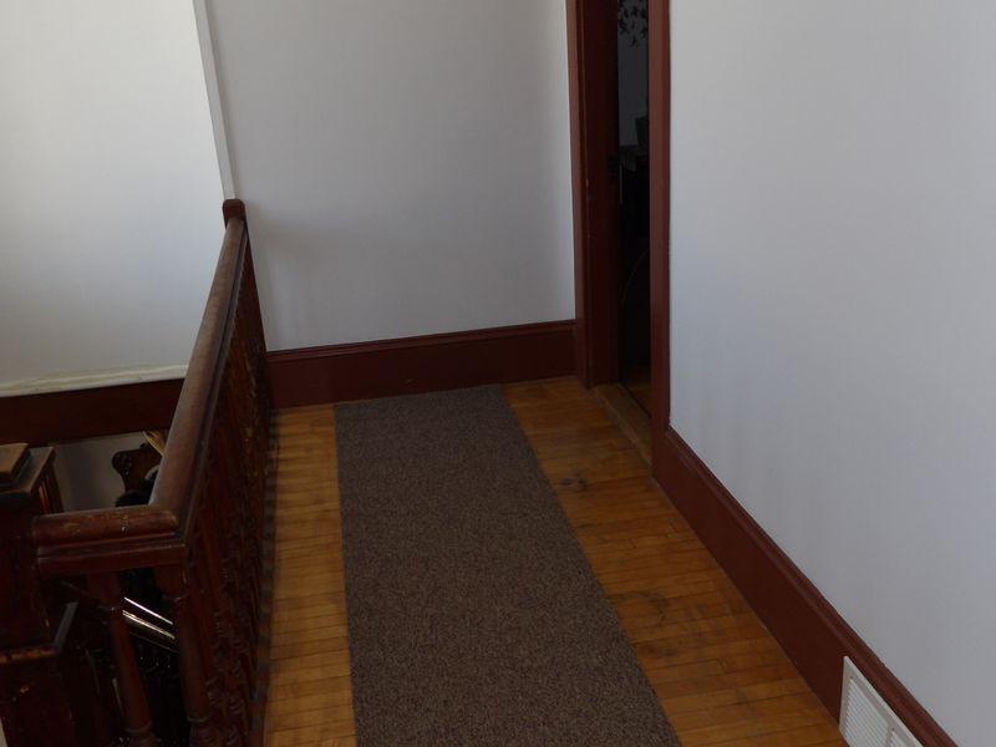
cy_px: 374
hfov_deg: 55.4
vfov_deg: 42.9
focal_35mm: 33
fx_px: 950
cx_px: 498
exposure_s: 1/33
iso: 200
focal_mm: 5.9
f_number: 3.6
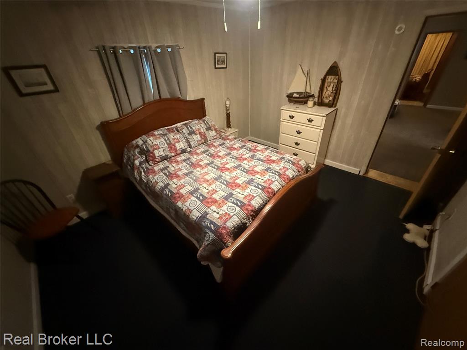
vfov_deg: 85.7
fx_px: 189
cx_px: 234
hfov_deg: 102.1
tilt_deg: -32.4
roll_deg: +3.6
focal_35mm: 14
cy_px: 175
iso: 1250
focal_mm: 2.22
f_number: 2.2
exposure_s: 1/40
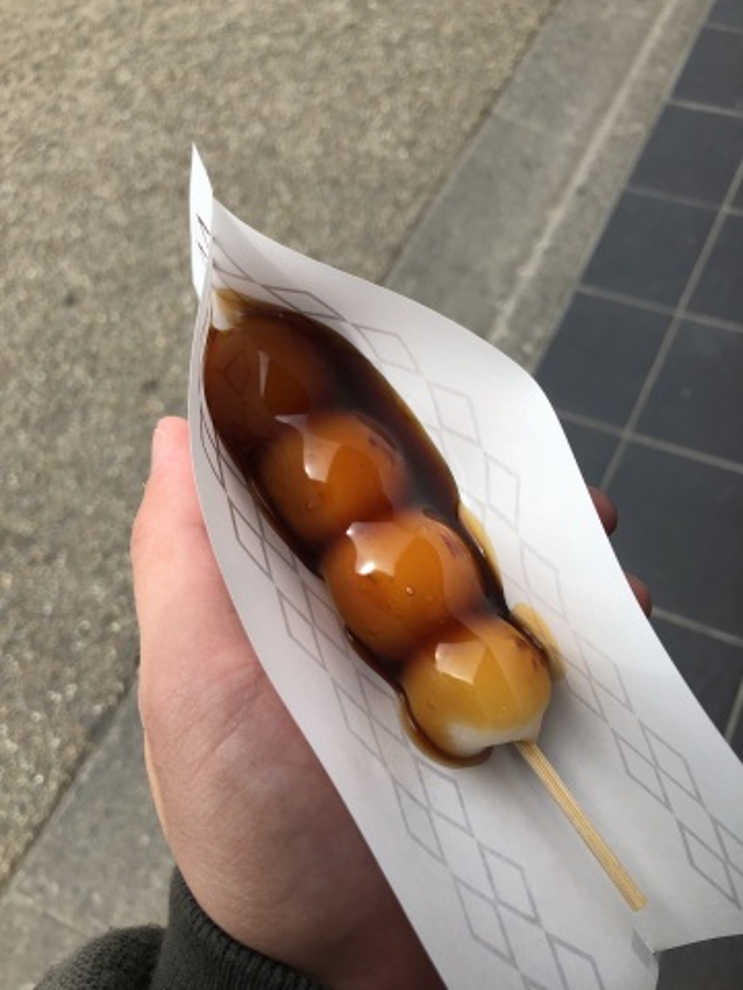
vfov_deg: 63.4
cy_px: 495
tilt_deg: -60.8
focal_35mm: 28
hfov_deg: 49.7
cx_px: 372
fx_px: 801
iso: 20
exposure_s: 1/1453
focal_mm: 3.99
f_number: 1.8
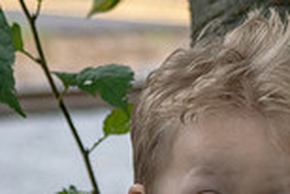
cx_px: 331
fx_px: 4088
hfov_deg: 4.1
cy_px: 197
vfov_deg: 2.7
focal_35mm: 507
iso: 400
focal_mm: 90
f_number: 5
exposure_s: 1/400
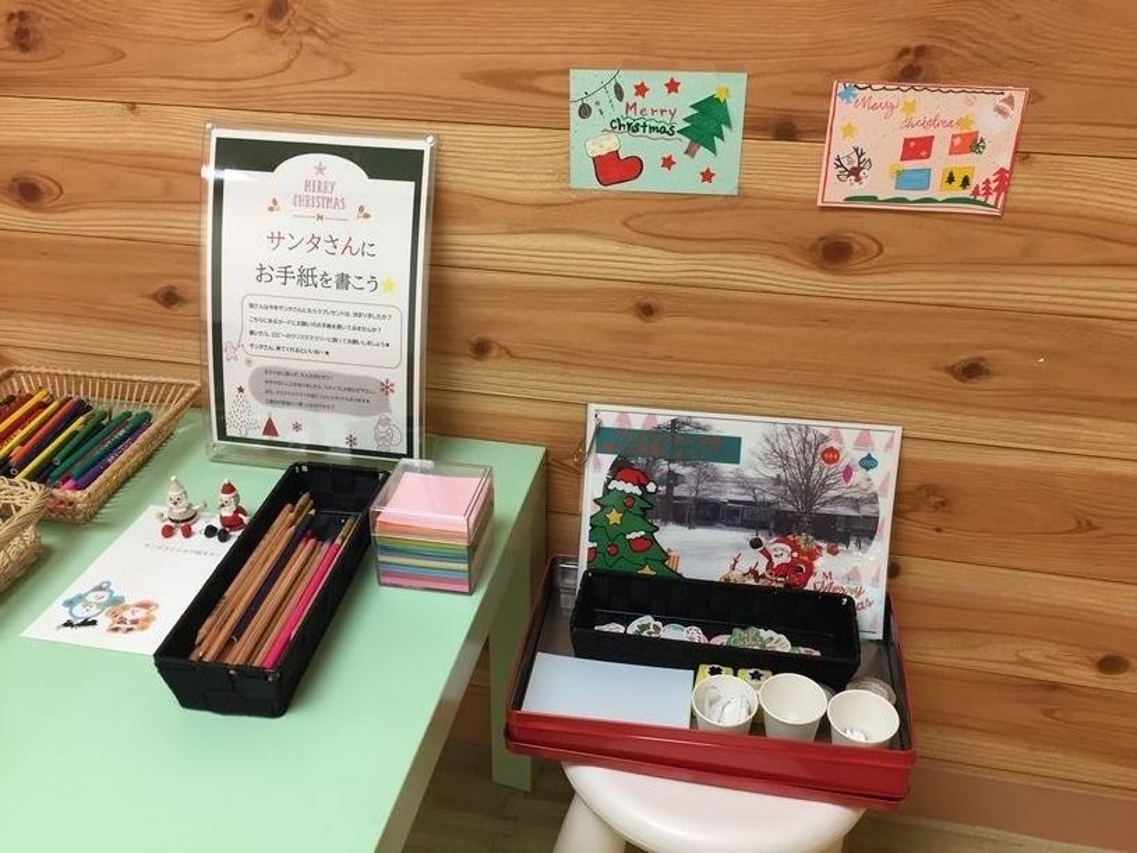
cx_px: 568
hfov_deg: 61.7
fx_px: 952
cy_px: 426
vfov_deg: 48.2
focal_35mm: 29
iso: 50
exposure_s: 1/33
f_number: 2.2
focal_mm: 4.15
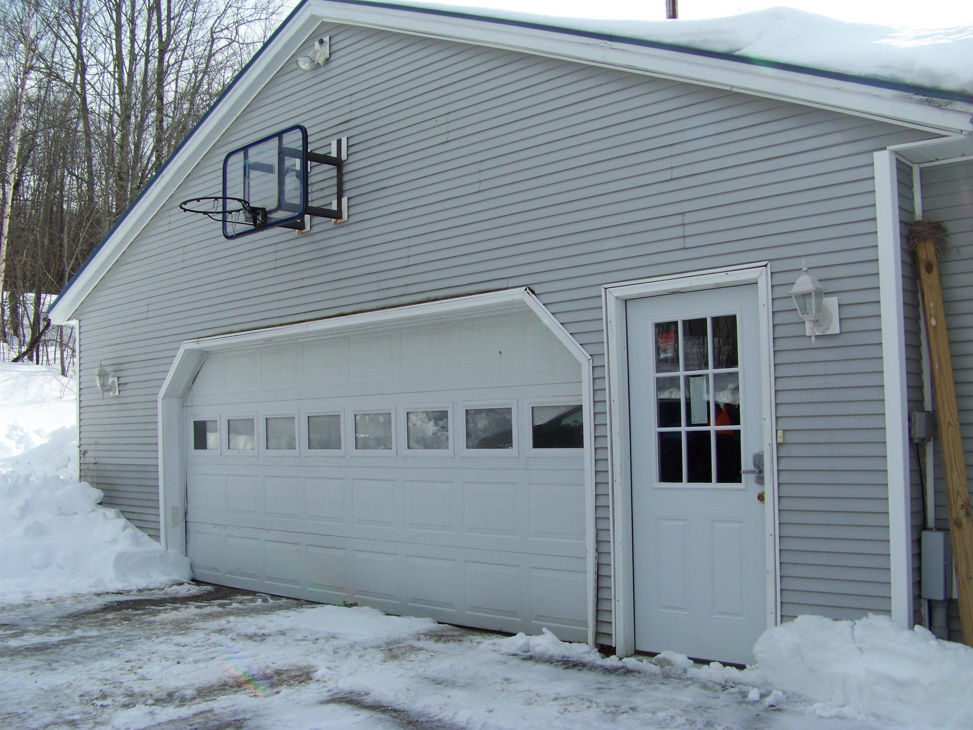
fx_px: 1012
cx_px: 486
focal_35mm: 36
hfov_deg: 51.4
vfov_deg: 39.7
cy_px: 365
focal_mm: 5.85
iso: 69
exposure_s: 1/640
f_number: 4
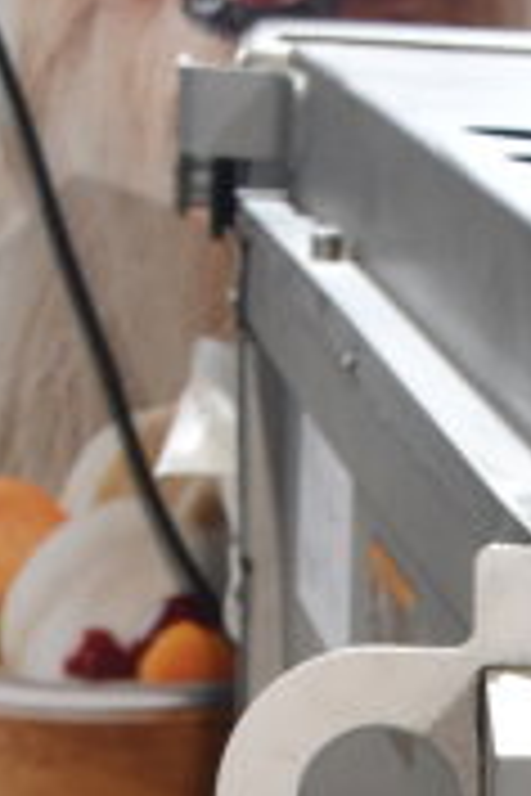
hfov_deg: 8.5
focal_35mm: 155
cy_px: 1572
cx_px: 976
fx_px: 3429
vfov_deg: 11.9
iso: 450
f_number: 3.8
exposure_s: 1/30
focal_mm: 20
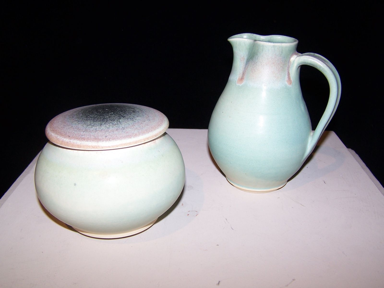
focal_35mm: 38
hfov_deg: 49.0
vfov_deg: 37.7
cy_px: 144
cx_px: 192
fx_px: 422
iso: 80
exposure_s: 1/60
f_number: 2.8
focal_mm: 6.3
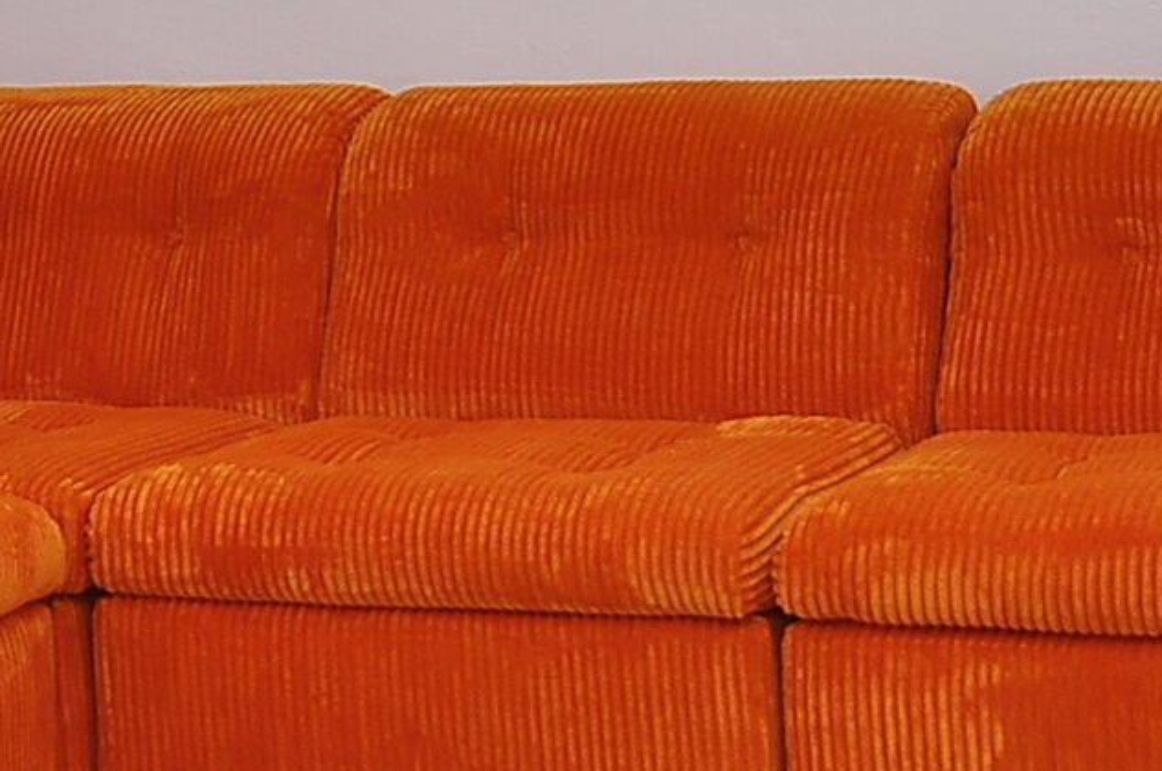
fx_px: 3932
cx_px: 514
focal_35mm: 122
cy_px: 248
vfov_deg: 11.2
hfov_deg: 16.8
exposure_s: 1/200
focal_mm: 24
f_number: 4
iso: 200
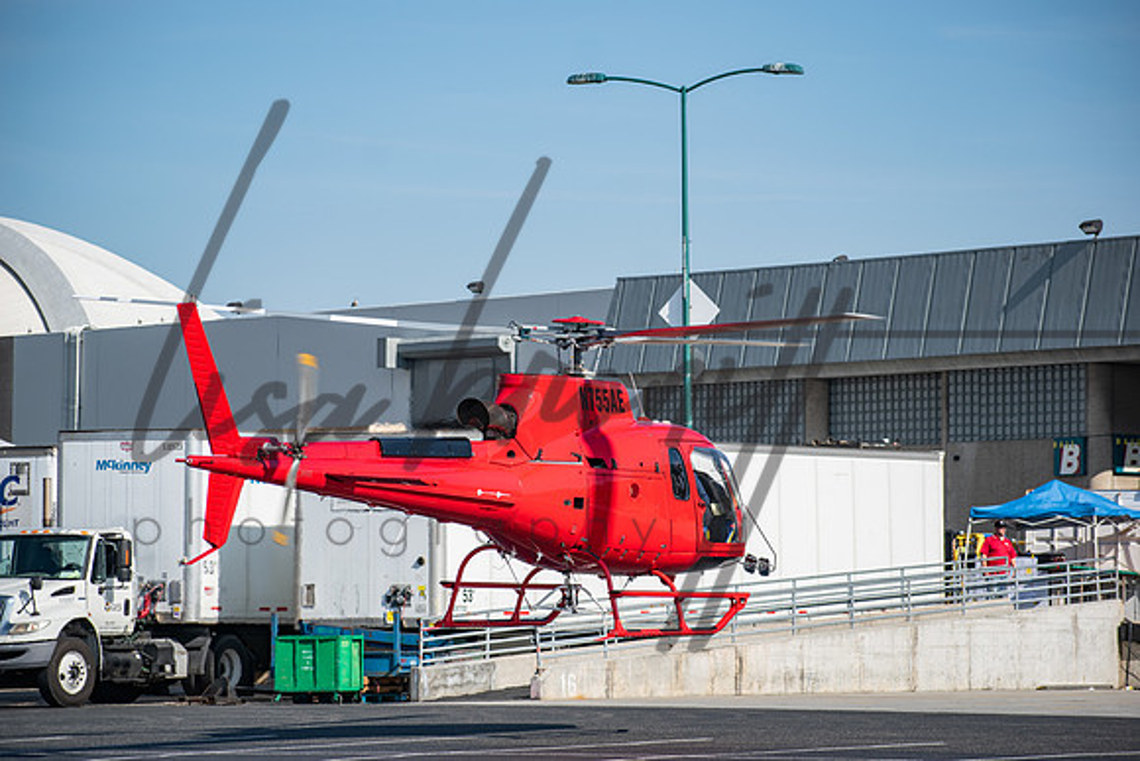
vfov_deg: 7.9
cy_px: 380
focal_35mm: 174
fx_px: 5511
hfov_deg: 11.8
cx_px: 570
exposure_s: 1/800
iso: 100
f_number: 4.8
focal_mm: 116
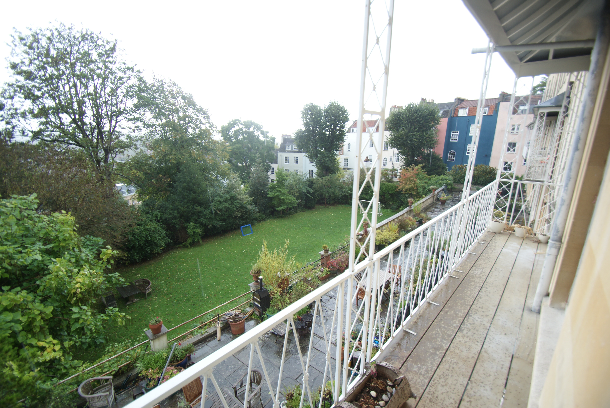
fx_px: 254
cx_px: 305
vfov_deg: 77.5
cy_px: 204
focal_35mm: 15
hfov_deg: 100.3
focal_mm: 10
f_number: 3.5
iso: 100
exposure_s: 1/30
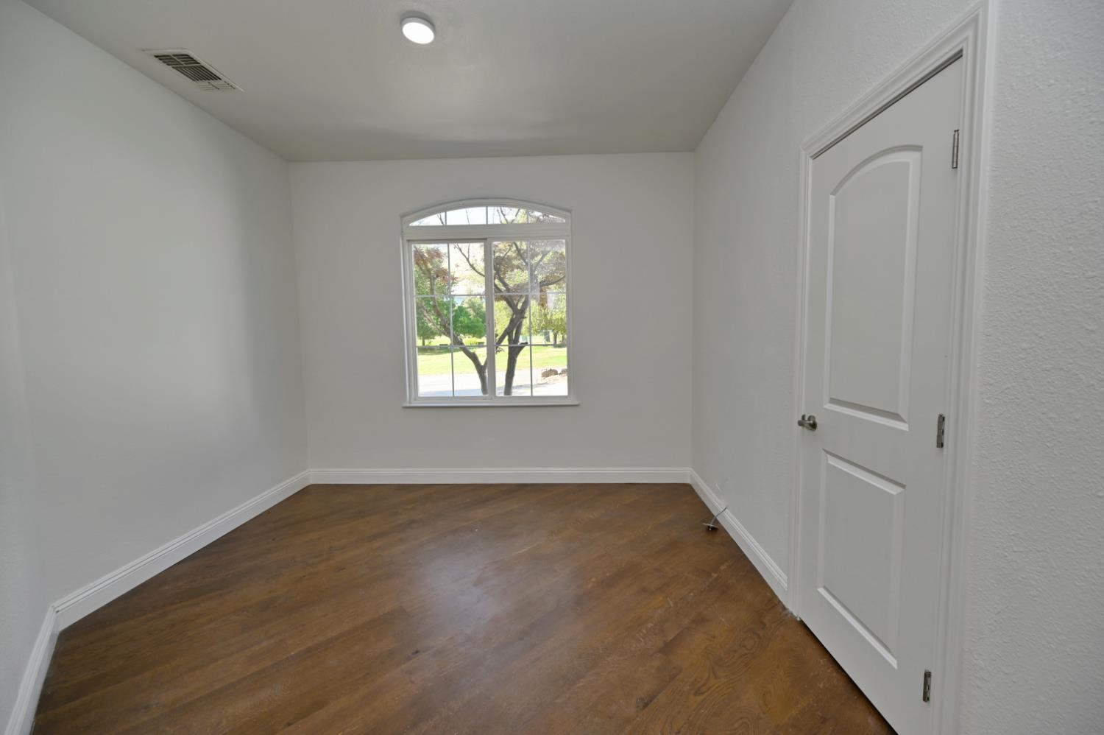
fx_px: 429
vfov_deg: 81.1
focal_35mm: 14
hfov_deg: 104.3
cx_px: 552
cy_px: 368
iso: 200
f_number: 5.6
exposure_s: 1/125
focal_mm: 14
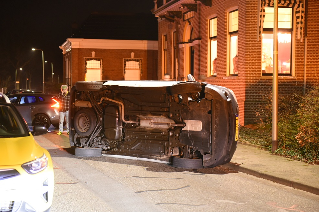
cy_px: 107
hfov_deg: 31.9
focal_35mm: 63
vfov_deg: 21.6
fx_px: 558
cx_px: 162
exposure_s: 1/3
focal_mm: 62
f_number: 2.8
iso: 2000
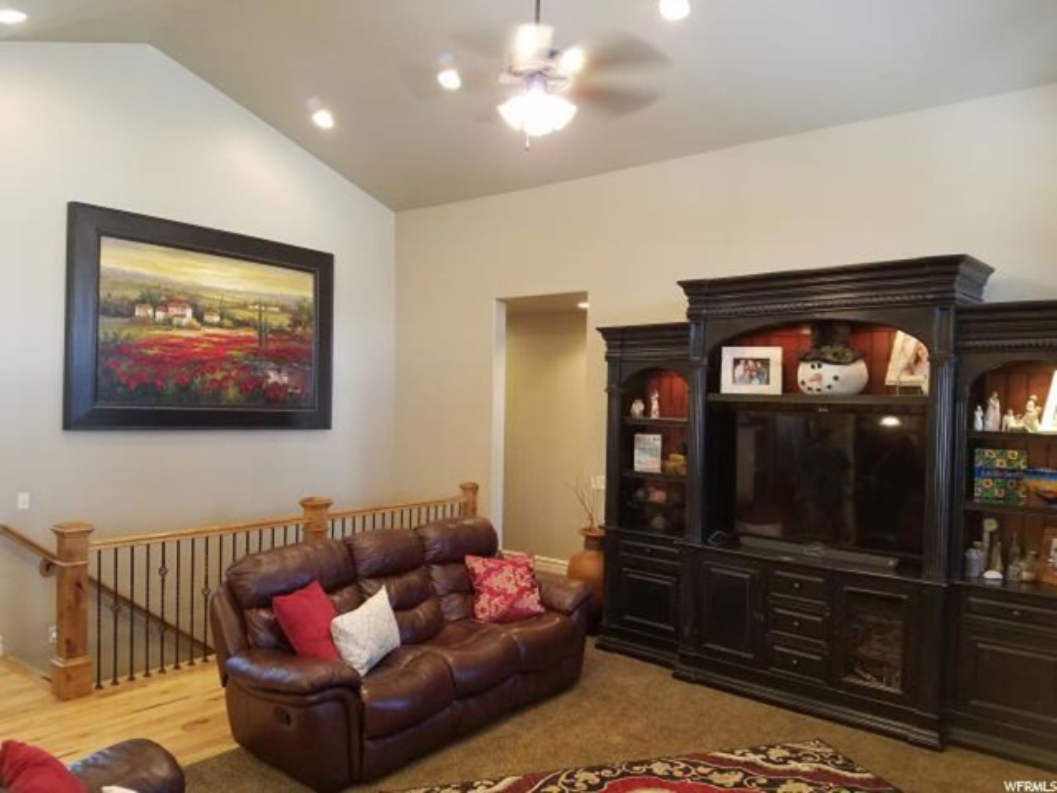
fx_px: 794
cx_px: 528
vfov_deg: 53.1
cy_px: 396
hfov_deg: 67.3
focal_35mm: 26
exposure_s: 1/24
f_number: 1.7
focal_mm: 4.2
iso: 160
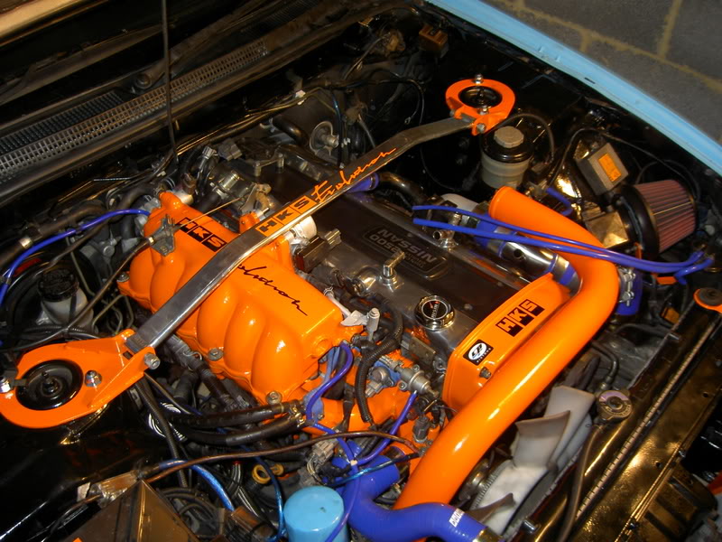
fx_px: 709
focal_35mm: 34
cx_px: 361
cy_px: 271
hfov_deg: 54.0
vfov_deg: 41.8
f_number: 2.8
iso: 50
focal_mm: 5.6
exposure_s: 1/60
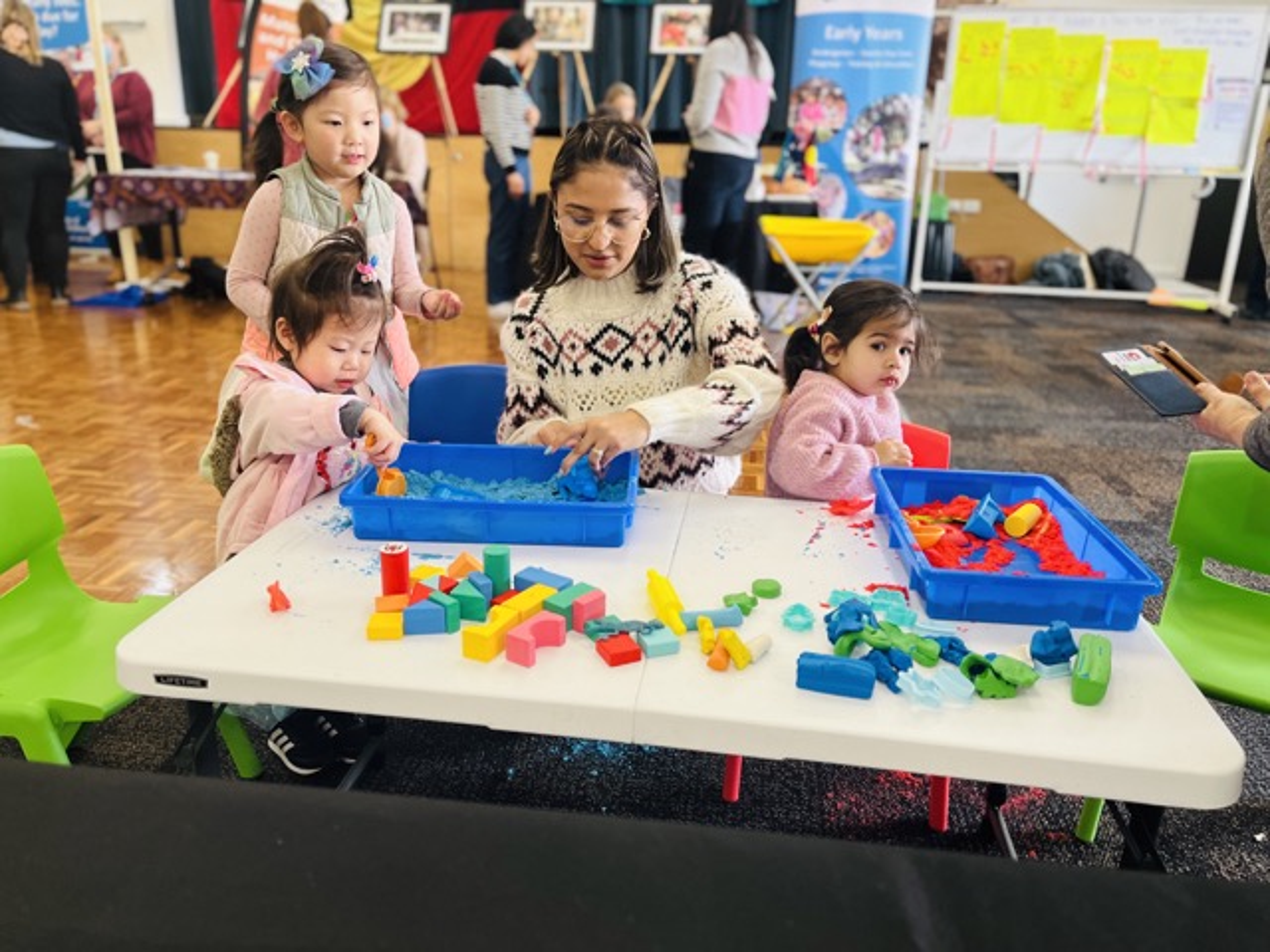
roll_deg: -1.3
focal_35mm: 26
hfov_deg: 67.3
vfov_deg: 53.1
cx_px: 635
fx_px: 954
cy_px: 476
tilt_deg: -18.7
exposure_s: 1/50
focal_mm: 5.1
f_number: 1.6
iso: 100
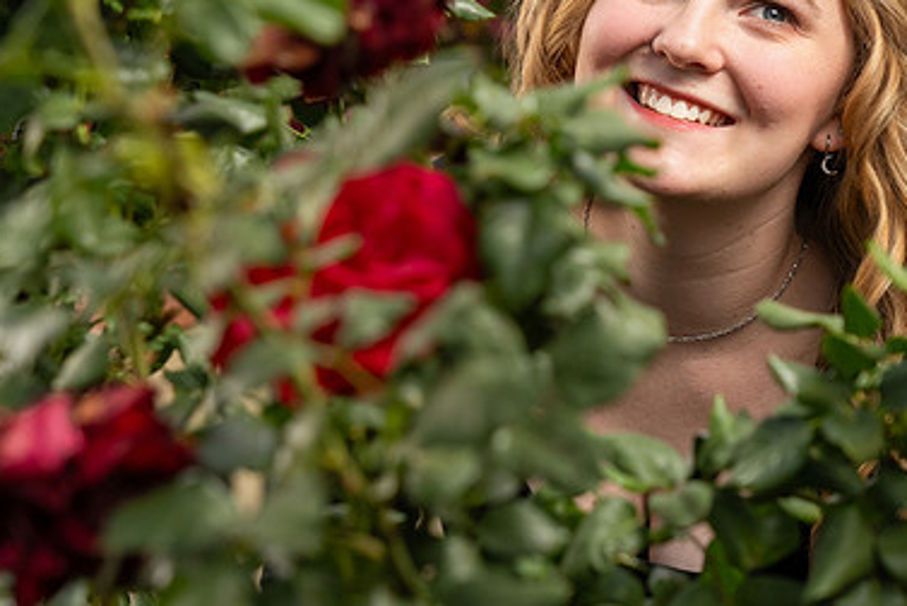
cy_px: 155
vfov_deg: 13.7
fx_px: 2521
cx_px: 474
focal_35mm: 100
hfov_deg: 20.4
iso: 400
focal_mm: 65
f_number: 5.6
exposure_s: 1/200
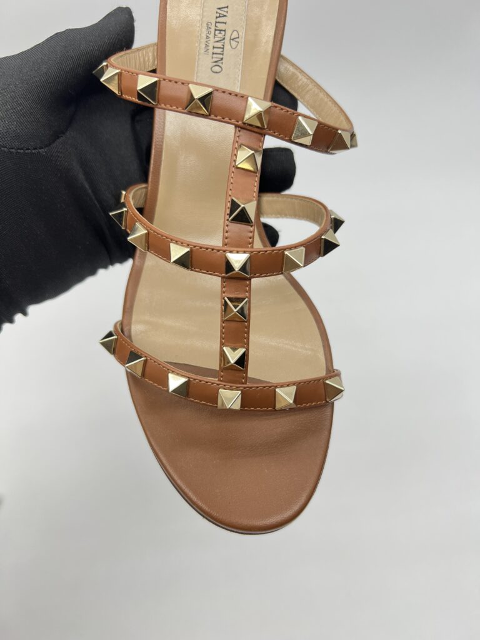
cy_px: 320
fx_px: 481
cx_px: 240
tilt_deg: -48.9
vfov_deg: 67.3
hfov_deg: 53.1
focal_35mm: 26
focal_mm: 5.7
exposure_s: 1/100
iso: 50
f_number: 1.5
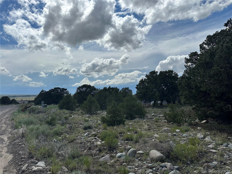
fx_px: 161
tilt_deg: +3.5
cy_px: 87
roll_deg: +0.5
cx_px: 116
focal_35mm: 24
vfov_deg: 56.8
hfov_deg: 71.6
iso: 80
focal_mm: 6.86
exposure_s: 1/12048
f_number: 1.78
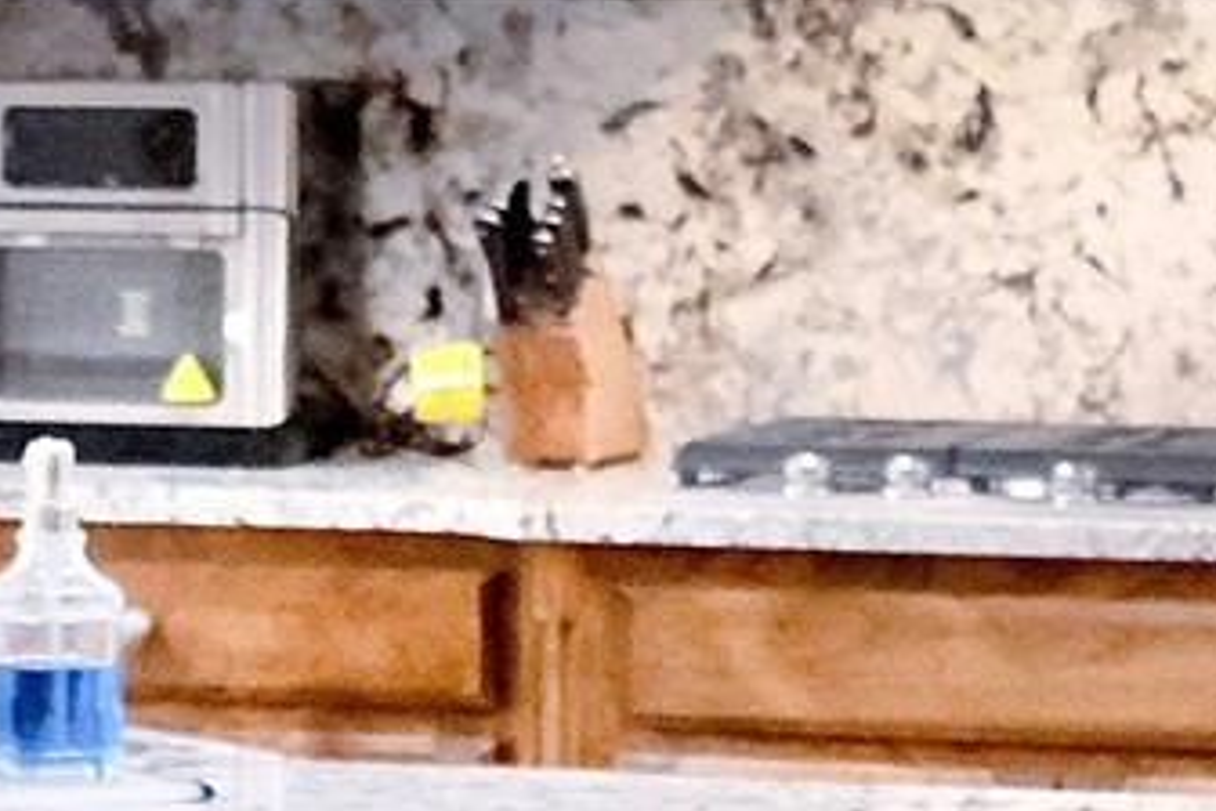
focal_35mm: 265
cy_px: 224
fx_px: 8950
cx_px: -1314
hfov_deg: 7.4
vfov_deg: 5.2
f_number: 2.8
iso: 4000
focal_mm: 27
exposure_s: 1/250
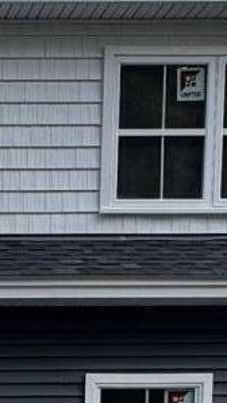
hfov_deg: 10.7
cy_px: 613
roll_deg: +0.5
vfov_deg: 18.4
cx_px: -255
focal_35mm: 102
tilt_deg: -6.5
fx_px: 1092
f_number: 2.2
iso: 40
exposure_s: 1/384
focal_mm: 2.22
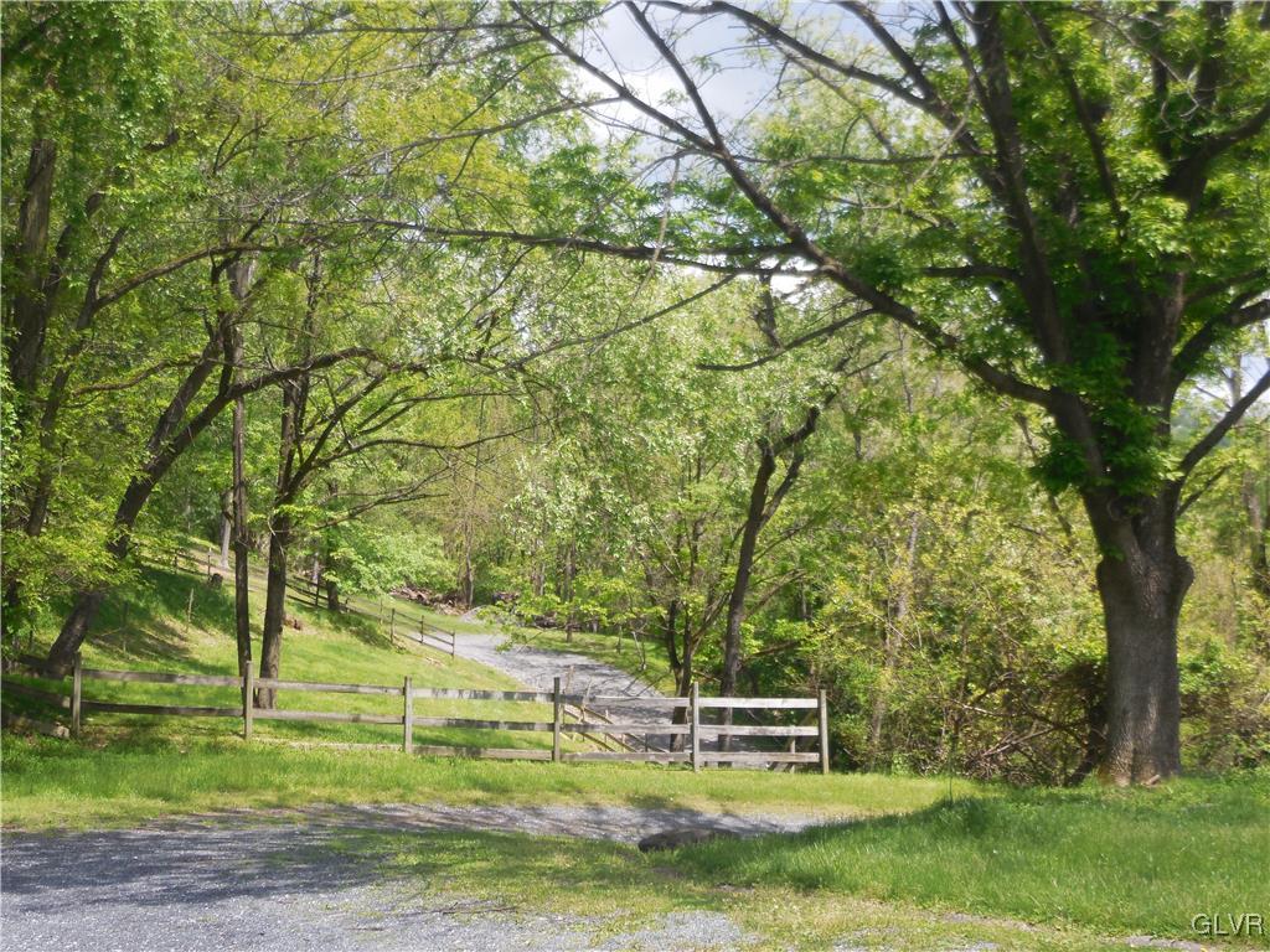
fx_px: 1944
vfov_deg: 27.5
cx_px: 635
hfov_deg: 36.2
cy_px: 476
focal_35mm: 53
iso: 125
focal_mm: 9.4
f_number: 4
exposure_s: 1/250
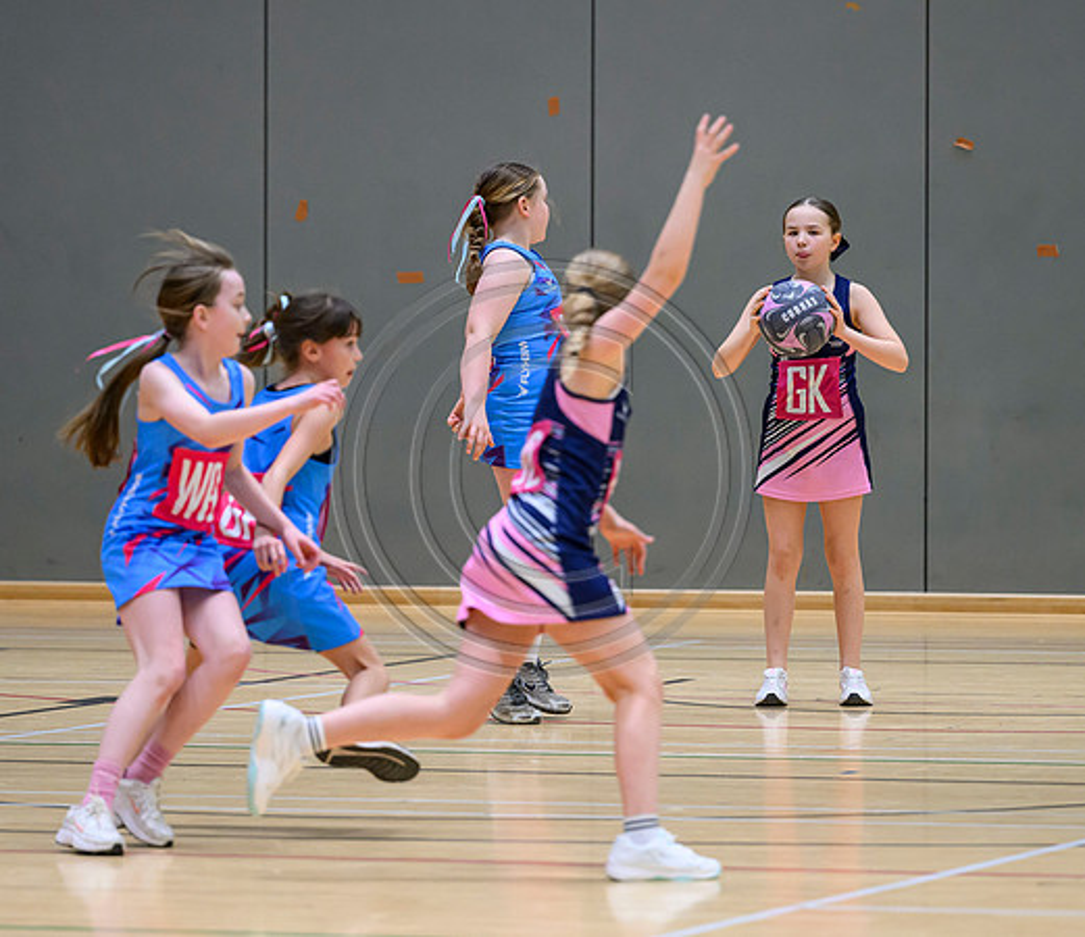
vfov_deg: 5.6
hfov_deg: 6.5
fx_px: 9529
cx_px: 515
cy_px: 453
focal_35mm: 288
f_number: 3.2
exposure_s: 1/1600
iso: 3200
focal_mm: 190
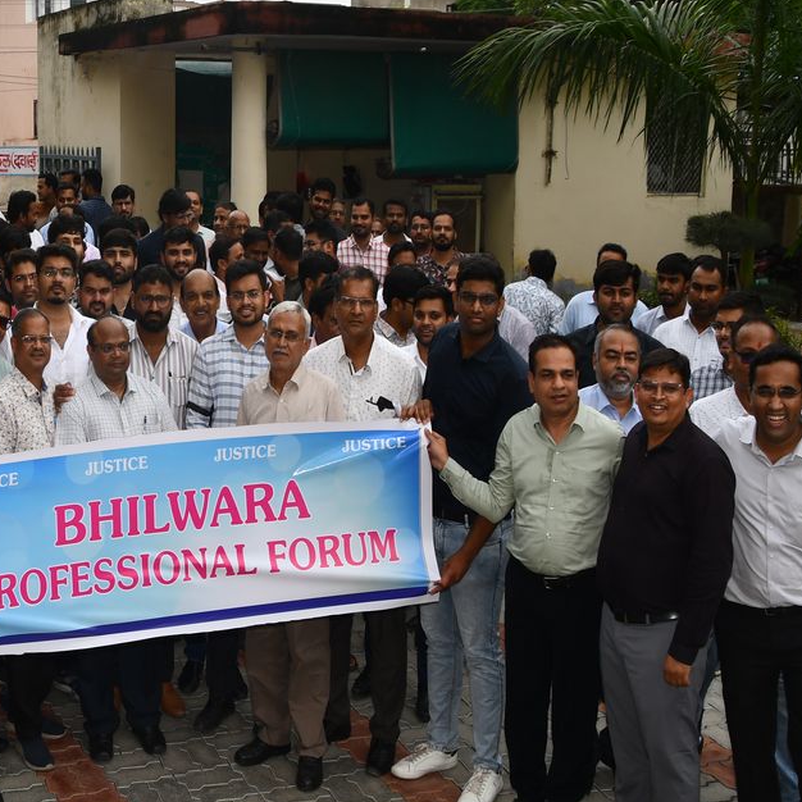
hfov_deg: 36.7
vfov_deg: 38.3
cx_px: 135
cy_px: 445
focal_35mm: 44
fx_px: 1153
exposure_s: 1/250
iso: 100
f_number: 8
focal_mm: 18
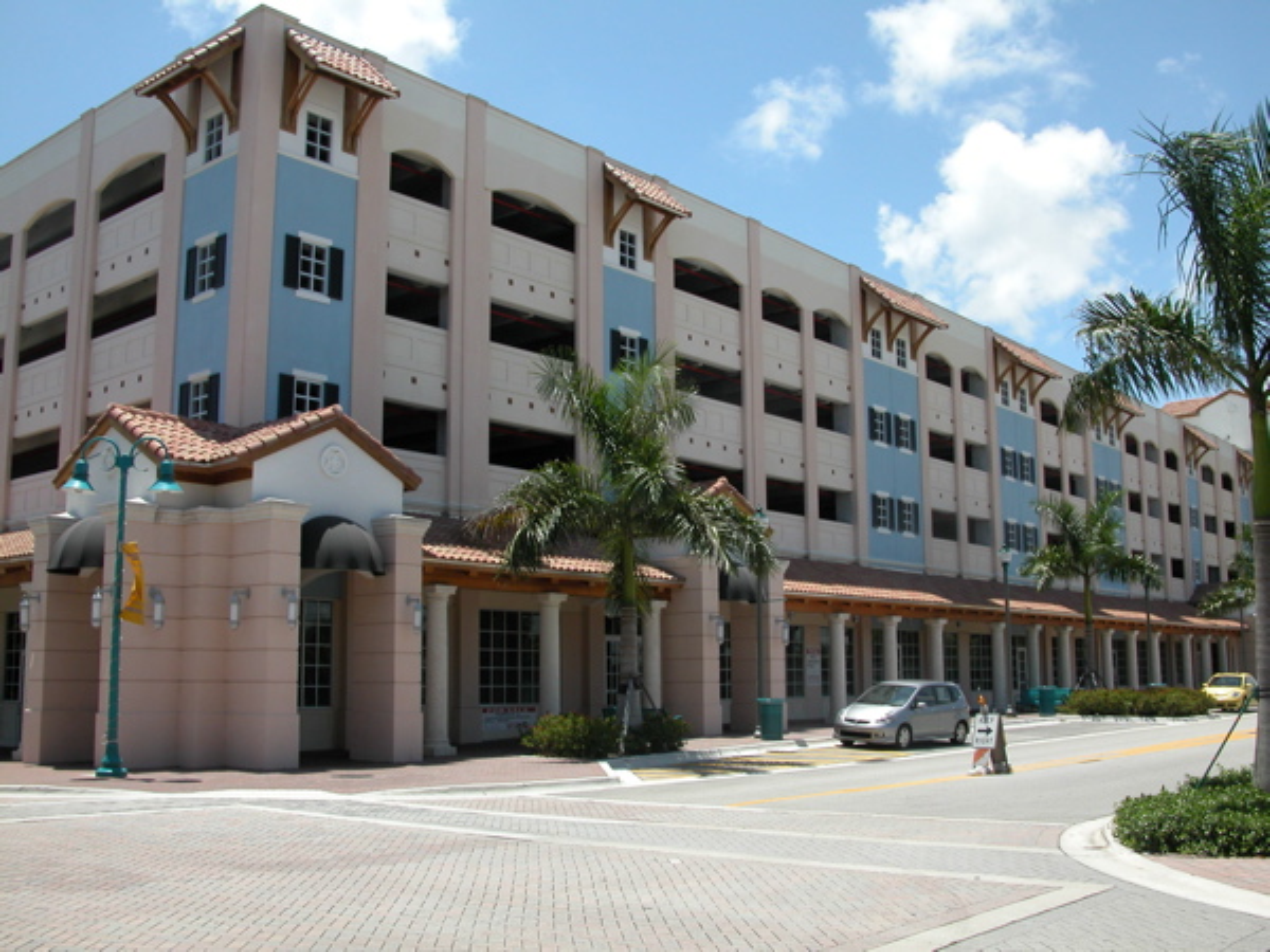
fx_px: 1284
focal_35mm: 35
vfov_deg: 40.7
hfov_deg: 52.6
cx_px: 635
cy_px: 476
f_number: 6.3
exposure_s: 1/322
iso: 100
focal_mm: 8.9
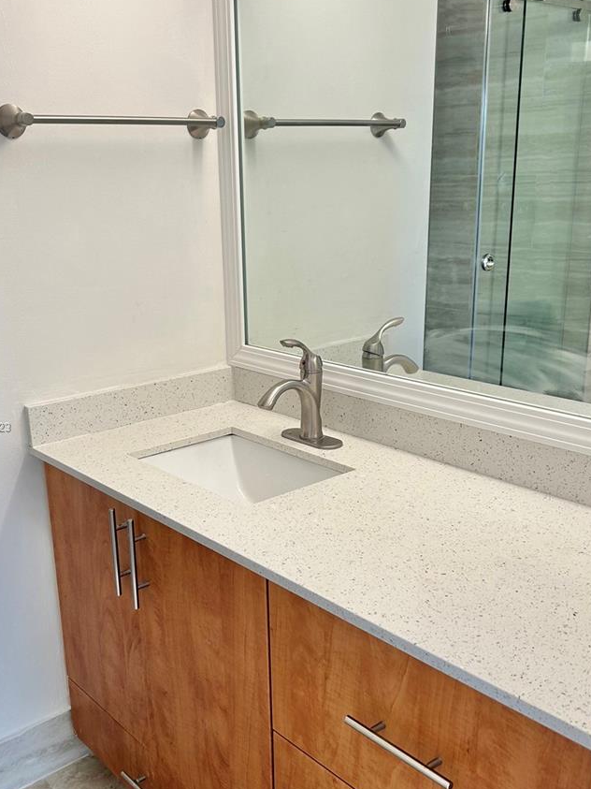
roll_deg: +2.5
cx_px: 260
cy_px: 428
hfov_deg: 38.6
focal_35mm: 37
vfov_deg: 50.1
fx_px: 842
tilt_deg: -17.5
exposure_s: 1/120
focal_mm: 5.7
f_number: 1.5
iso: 40
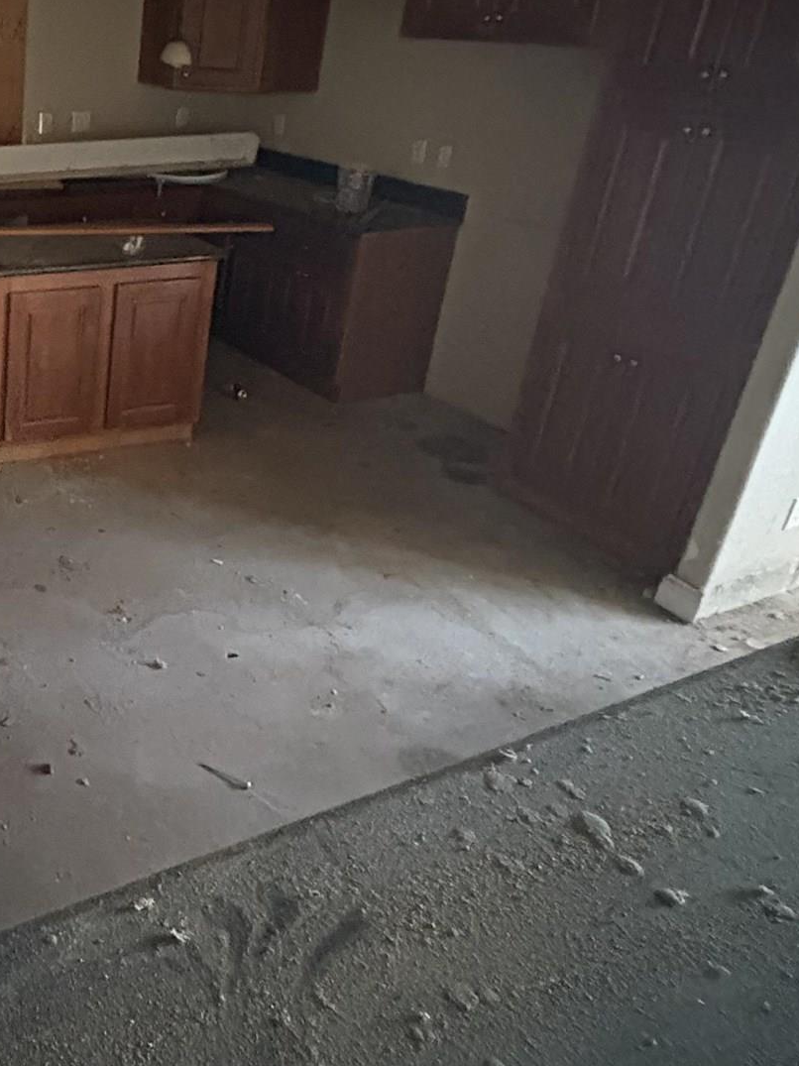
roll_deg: -0.6
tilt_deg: -21.9
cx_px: -45
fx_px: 923
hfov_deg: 39.6
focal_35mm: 30
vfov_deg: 58.9
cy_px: 376
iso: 1600
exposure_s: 1/30
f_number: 2.2
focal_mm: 2.22
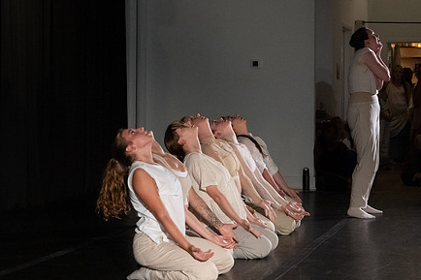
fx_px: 1064
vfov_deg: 15.0
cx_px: 198
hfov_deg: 22.4
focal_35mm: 91
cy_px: 127
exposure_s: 1/400
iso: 6400
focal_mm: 59
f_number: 5
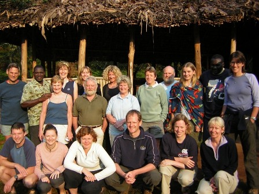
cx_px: 130
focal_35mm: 36
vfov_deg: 39.7
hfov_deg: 51.4
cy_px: 97
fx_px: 269
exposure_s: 1/385
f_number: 2.6
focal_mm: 4.7
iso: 50
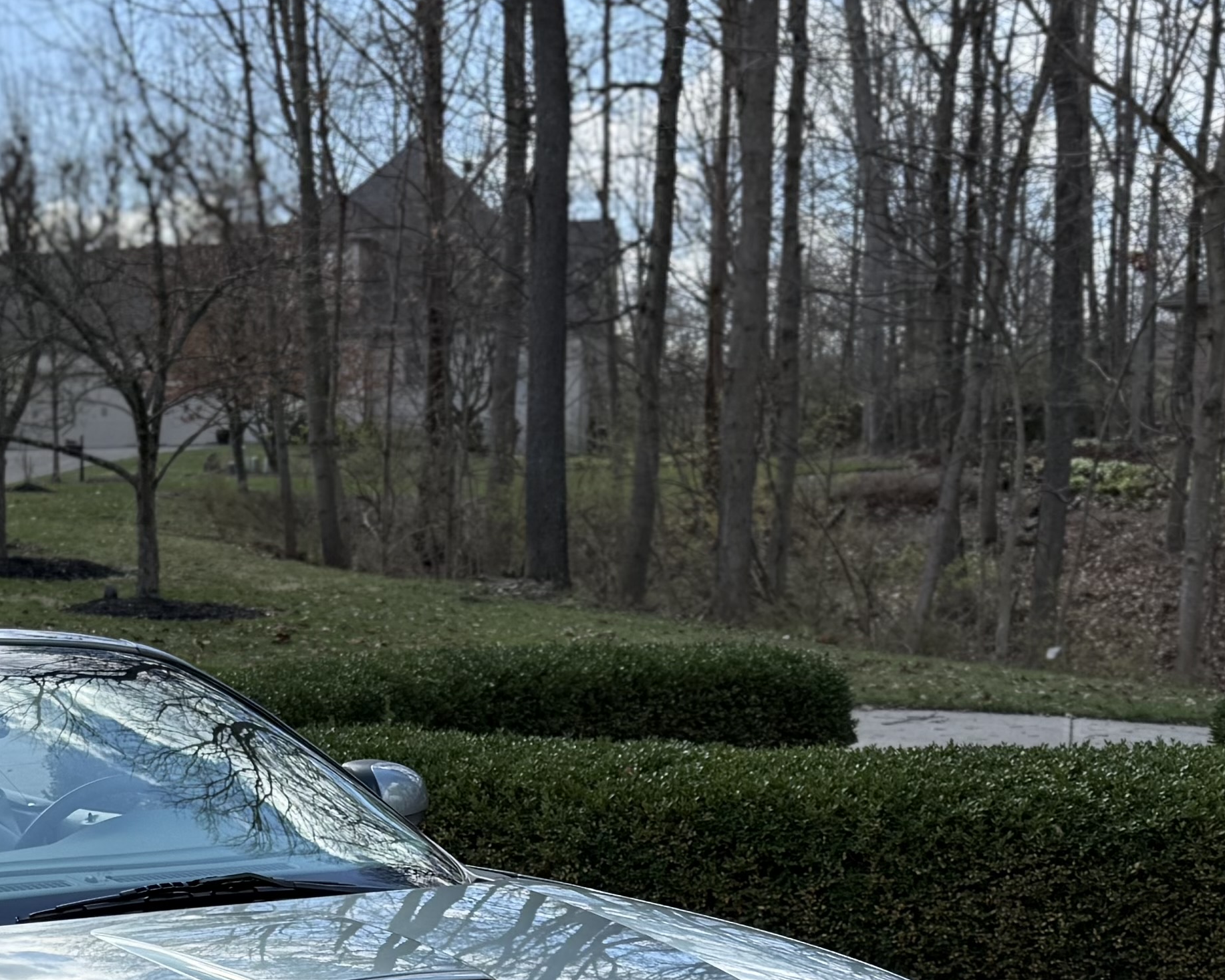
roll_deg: +1.0
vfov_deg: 19.6
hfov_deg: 25.0
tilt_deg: -14.2
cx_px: 47
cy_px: 1205
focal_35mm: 73
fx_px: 2646
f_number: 1.78
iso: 100
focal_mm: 6.76
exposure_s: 1/2445
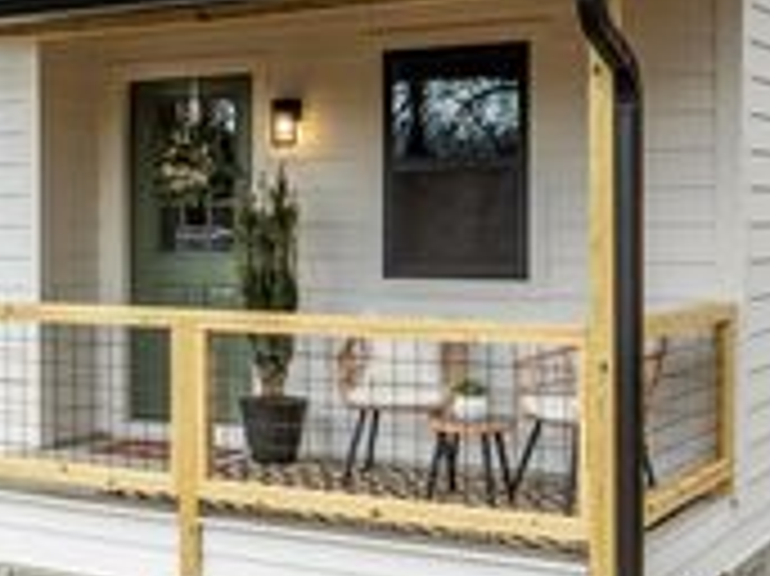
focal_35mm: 70
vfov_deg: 21.0
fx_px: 1556
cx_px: 113
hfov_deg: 27.0
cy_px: 256
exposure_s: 1/320
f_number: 2.8
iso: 120
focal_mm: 12.29
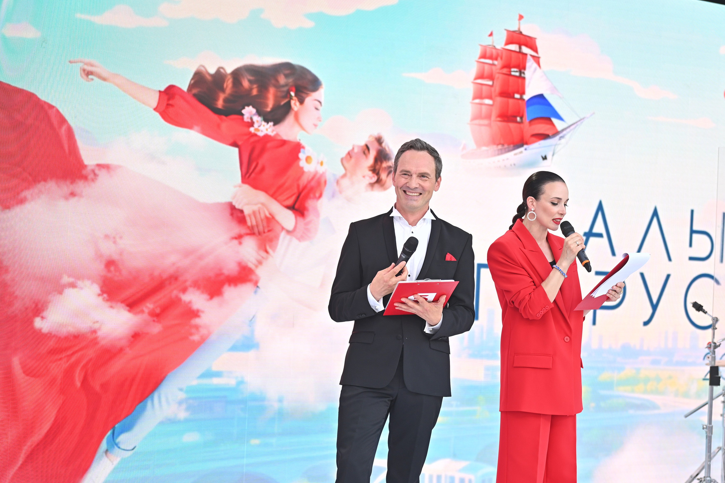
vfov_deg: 16.6
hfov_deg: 24.8
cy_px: 280
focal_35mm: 82
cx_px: 406
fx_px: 1650
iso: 100
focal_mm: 70
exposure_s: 1/200
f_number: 2.5
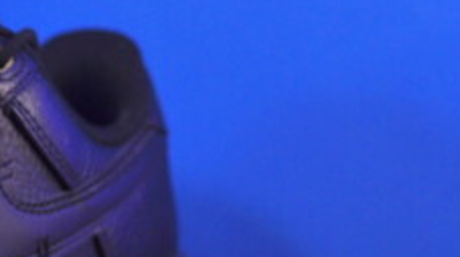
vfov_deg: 4.4
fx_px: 3374
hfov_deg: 7.6
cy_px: 92
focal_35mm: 277
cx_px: -340
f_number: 3.2
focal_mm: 50
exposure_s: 1/250
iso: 250
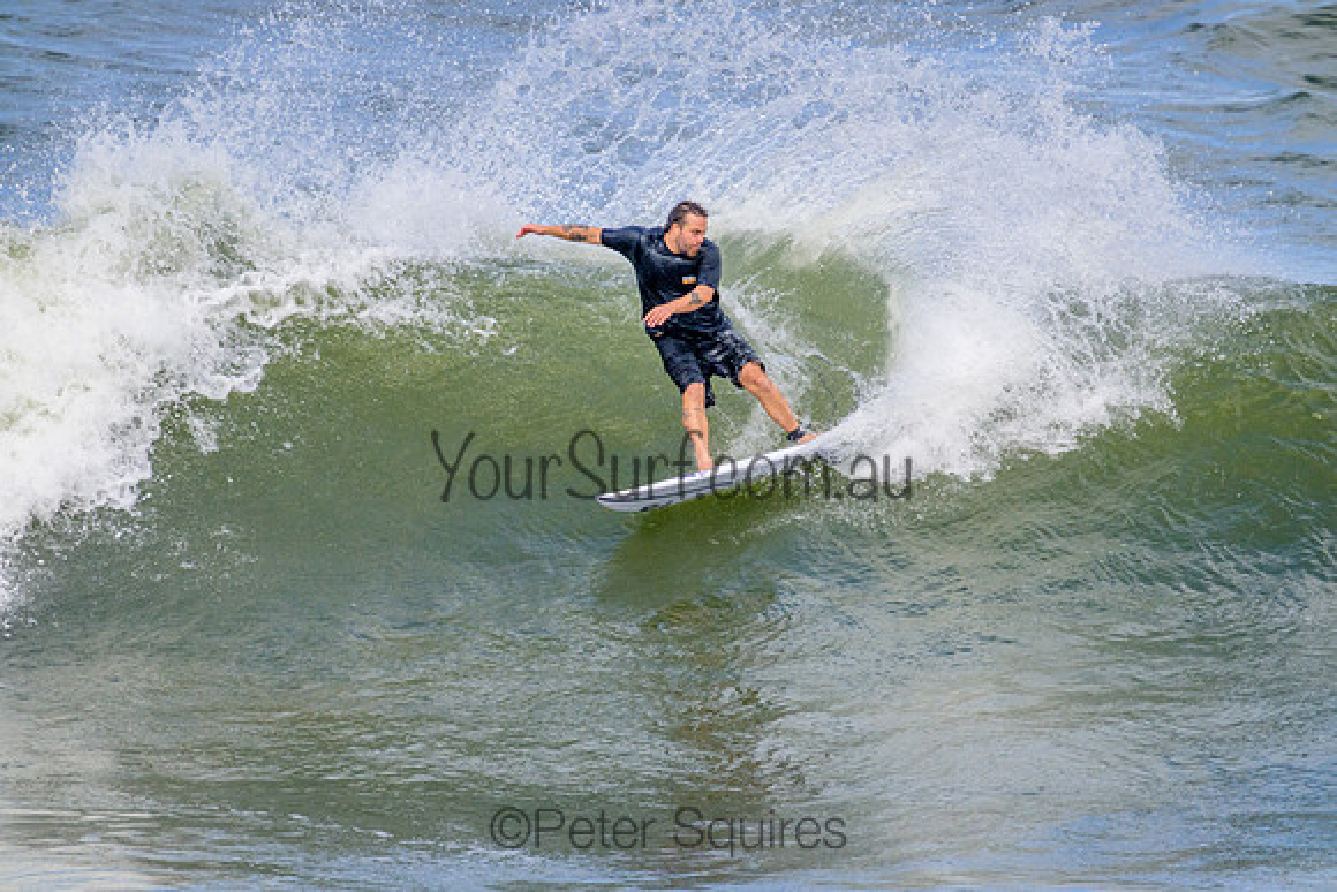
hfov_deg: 2.6
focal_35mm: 800
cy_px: 446
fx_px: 29717
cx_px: 668
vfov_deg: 1.7
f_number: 11
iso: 1400
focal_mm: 800
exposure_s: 1/2000
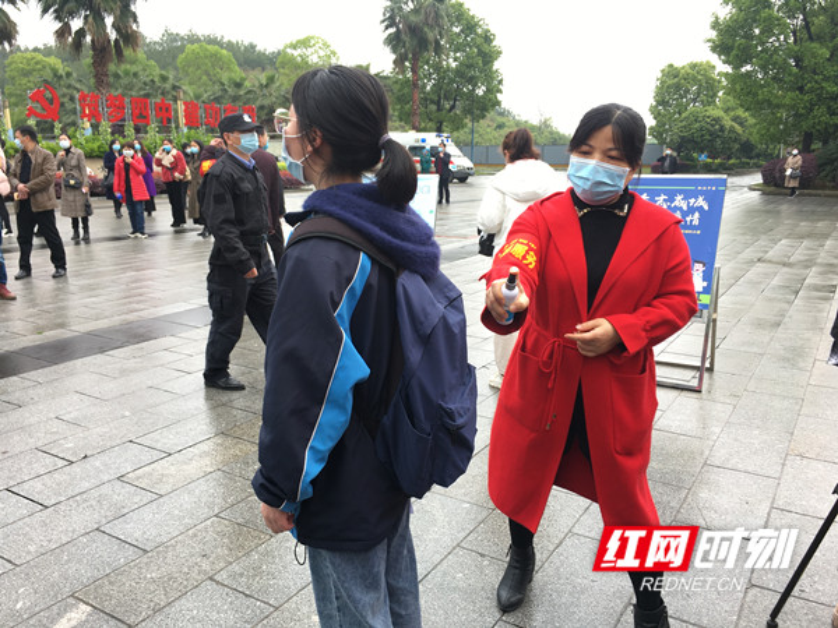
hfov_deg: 61.7
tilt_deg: -10.4
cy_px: 314
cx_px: 419
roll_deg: +1.8
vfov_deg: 48.2
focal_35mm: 29
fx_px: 702
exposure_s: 1/111
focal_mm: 4.15
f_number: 2.2
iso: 25
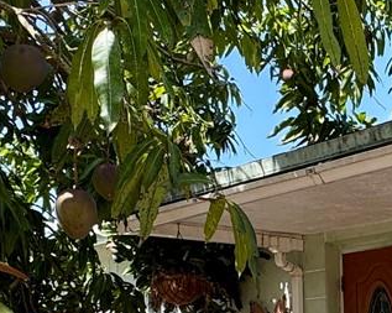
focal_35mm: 69
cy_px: 351
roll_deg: +1.1
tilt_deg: -0.2
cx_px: 523
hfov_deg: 23.9
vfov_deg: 21.0
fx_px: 800
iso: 40
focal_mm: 2.22
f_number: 2.2
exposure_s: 1/331
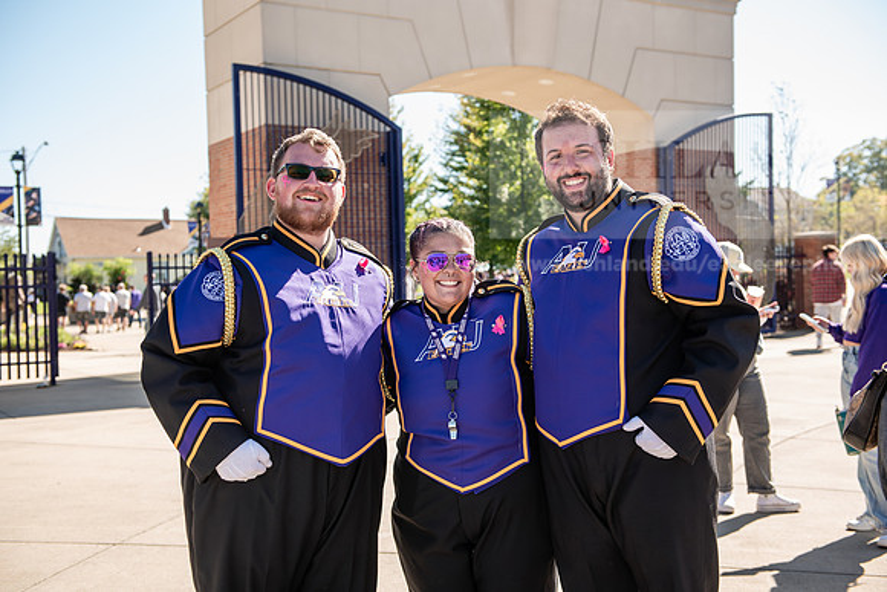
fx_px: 1084
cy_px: 296
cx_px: 444
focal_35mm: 44
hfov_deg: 44.5
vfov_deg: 30.5
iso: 125
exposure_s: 1/320
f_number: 4
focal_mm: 44
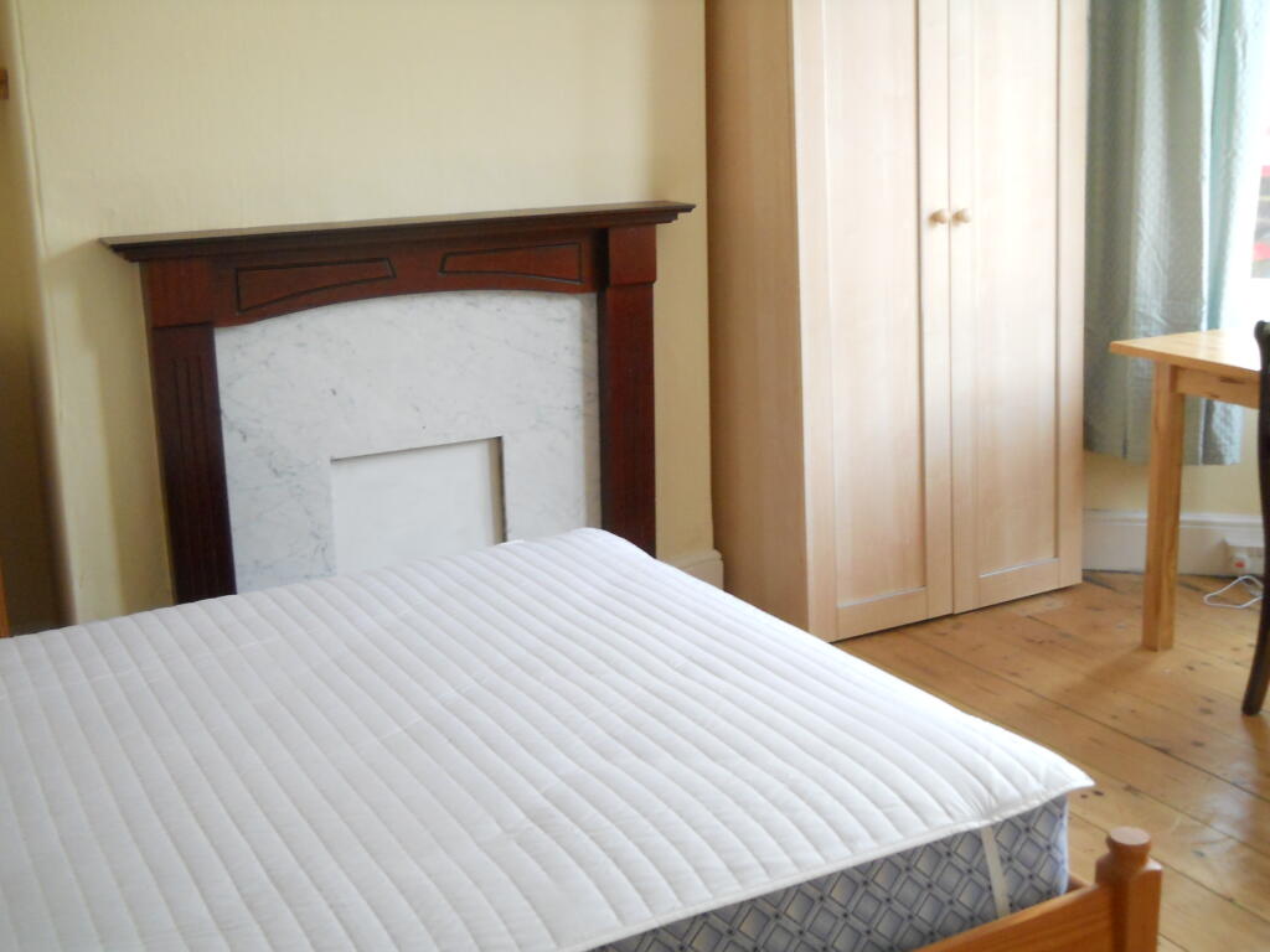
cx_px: 635
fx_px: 1504
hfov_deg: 45.8
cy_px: 476
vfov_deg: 35.1
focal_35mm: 41
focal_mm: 6.72
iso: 400
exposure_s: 1/60
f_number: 3.1
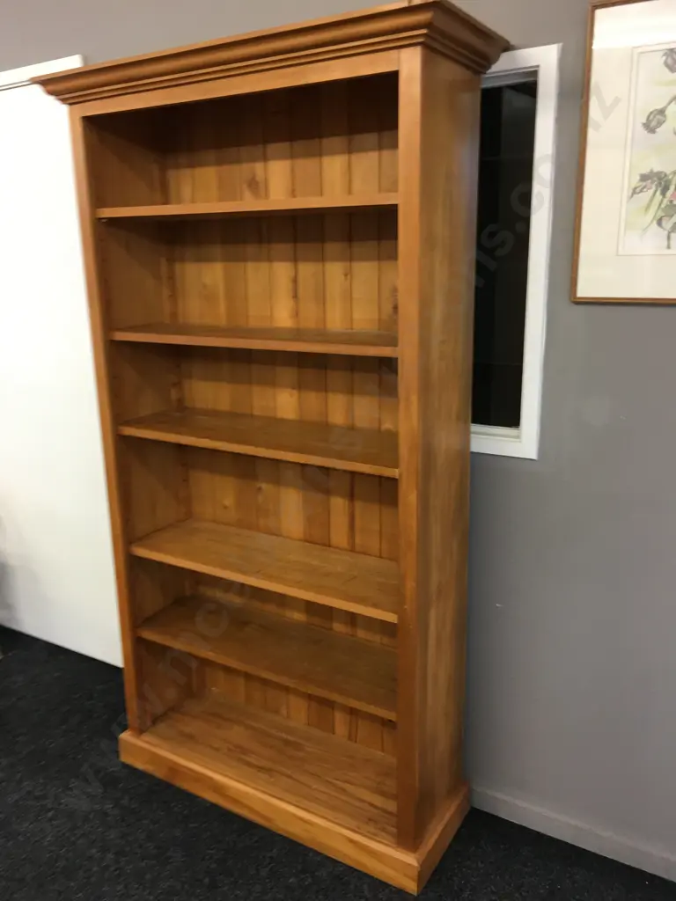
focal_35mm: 29
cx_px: 338
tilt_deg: -13.3
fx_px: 755
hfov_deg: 48.2
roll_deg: +2.7
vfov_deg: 61.7
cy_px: 450
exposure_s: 1/17
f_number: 2.2
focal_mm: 4.15
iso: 50
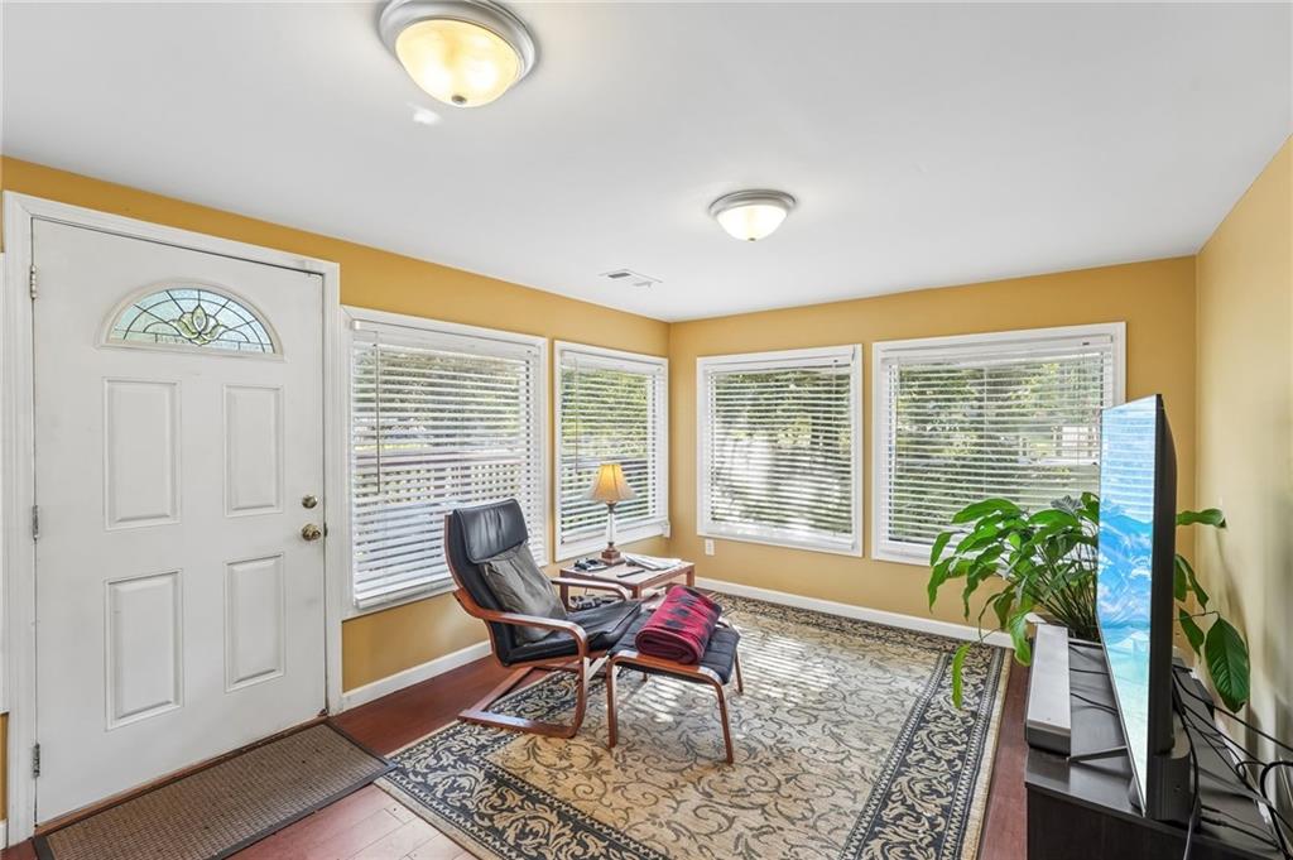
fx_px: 553
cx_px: 646
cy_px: 430
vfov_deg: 75.8
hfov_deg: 98.9
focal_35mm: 15
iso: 320
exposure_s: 1/20
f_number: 8
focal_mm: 15.4
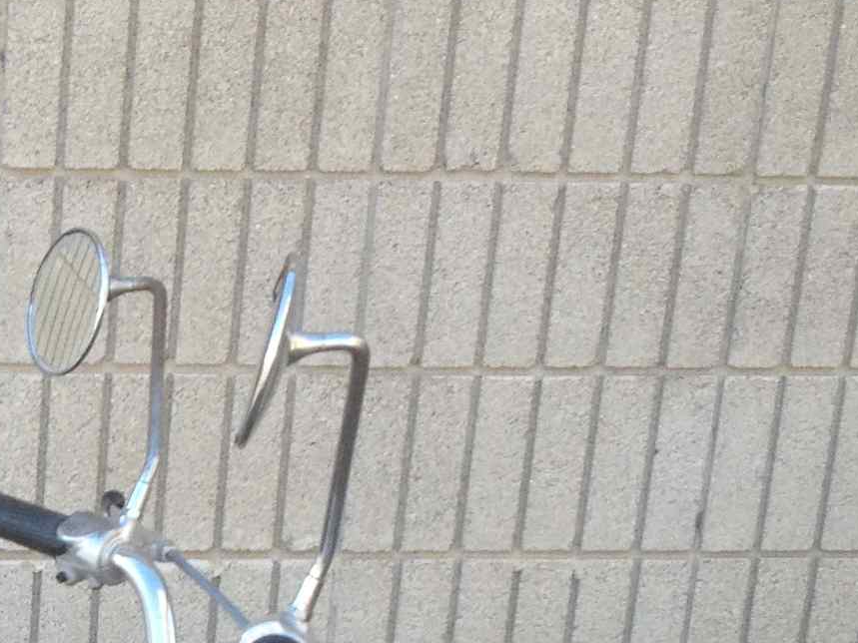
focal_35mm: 133
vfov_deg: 10.6
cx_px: -184
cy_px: 1050
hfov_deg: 14.3
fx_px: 3296
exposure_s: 1/124
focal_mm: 4.28
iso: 50
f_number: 2.4
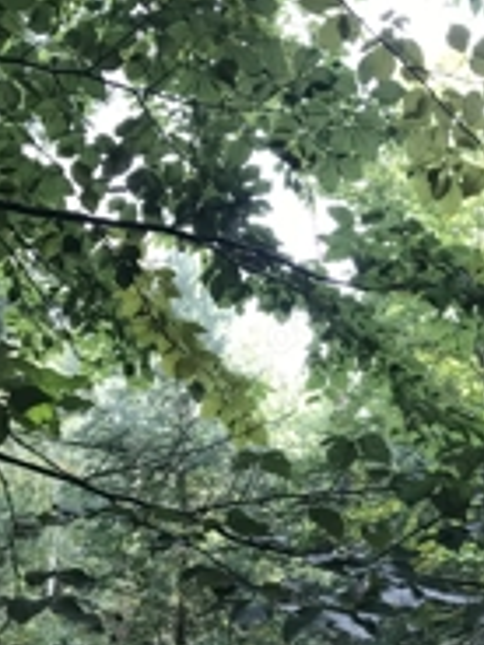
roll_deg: +1.0
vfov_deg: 31.4
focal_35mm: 61
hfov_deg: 23.8
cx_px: 347
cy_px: 431
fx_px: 1137
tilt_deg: +20.6
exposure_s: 1/100
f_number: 1.8
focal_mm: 3.99
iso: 40
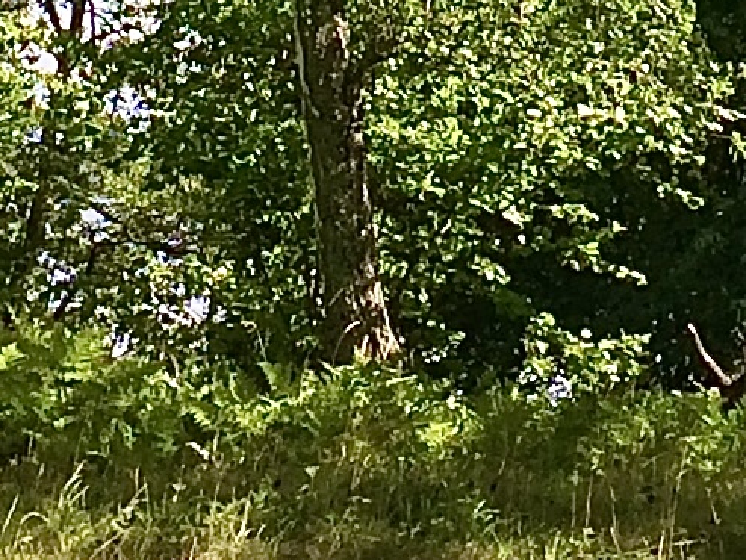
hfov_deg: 10.3
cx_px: 602
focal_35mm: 192
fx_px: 4139
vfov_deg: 7.0
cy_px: -1076
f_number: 2.2
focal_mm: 4.15
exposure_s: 1/838
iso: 32
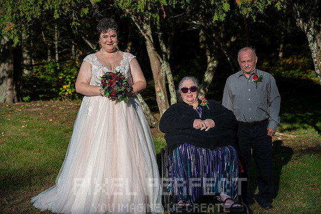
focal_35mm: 68
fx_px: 606
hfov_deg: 29.7
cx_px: 160
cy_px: 107
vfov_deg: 20.0
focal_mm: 68
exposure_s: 1/8000
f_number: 4
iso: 560
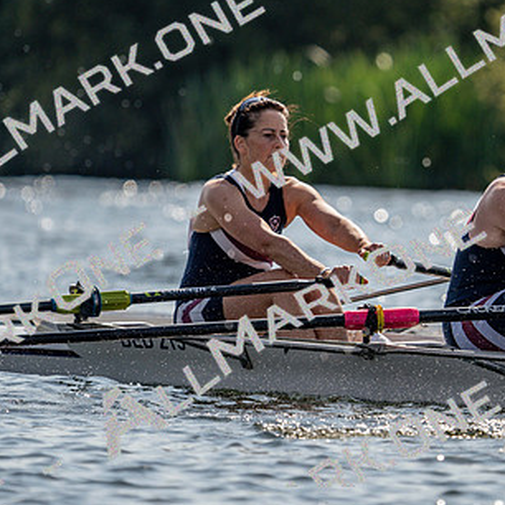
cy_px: 204
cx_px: 437
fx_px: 11240
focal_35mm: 681
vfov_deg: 2.6
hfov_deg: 2.6
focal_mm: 422
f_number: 6.3
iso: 160
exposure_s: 1/1600
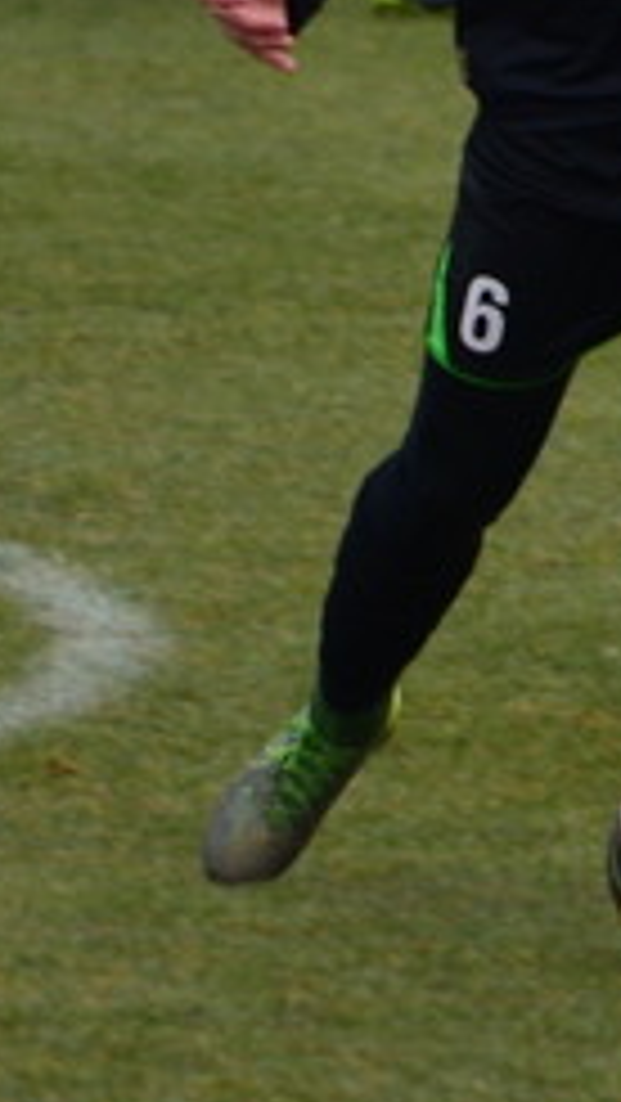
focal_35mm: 1383
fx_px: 40444
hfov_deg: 0.9
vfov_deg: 1.6
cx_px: 1120
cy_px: 94
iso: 500
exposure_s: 1/400
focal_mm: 270
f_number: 5.6
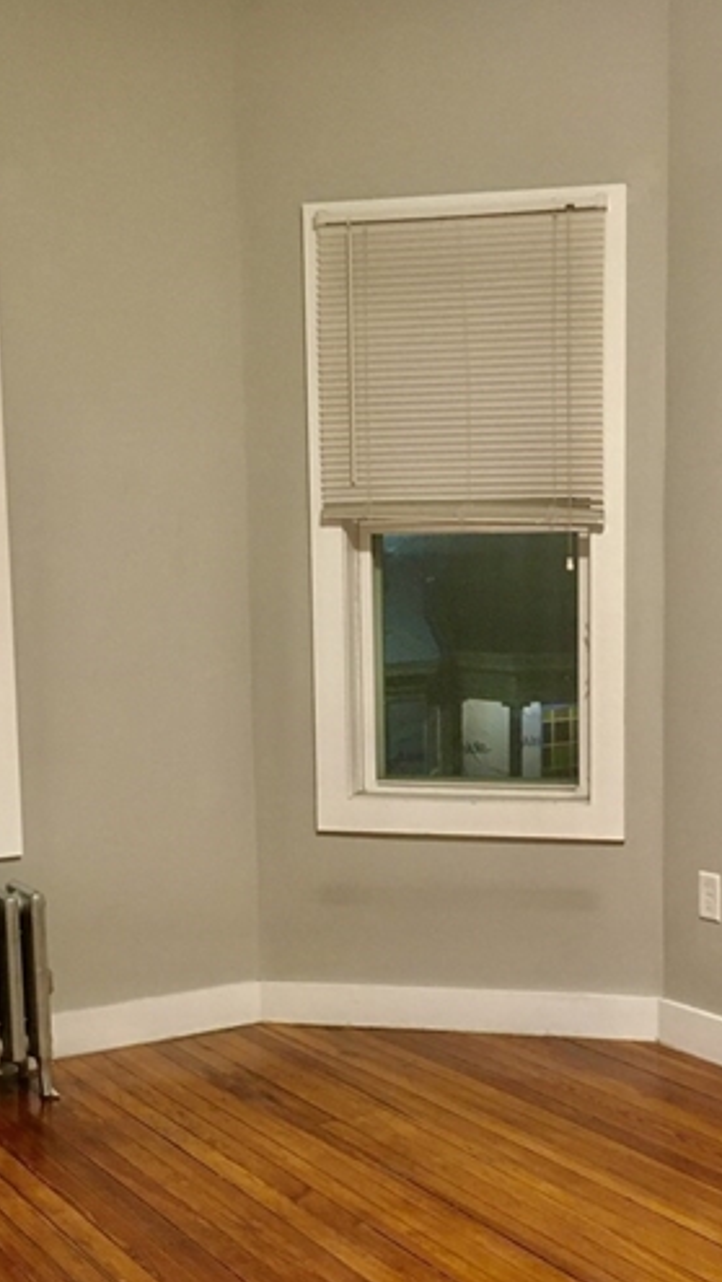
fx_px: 1665
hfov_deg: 24.4
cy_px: 759
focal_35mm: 49
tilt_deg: -6.7
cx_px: 458
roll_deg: +1.1
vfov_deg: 41.9
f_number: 2.2
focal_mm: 4.15
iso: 200
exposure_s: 1/17
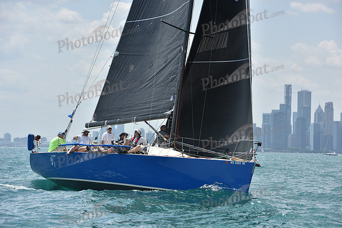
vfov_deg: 10.6
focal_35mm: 130
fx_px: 1235
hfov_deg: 15.8
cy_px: 114
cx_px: 171
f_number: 8
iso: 250
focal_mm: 130
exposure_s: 1/1250
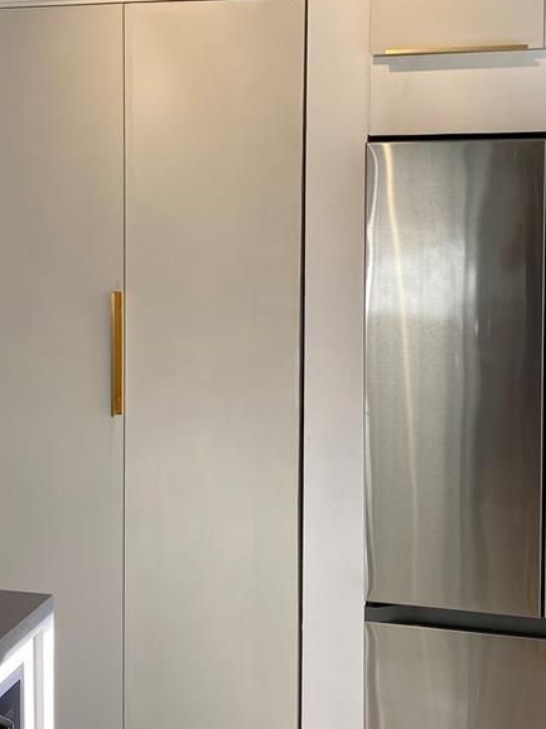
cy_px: 256
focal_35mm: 54
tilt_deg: -2.3
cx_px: 222
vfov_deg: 35.3
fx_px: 1136
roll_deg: +0.6
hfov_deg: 27.0
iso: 32
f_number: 1.8
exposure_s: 1/242
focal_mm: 4.25
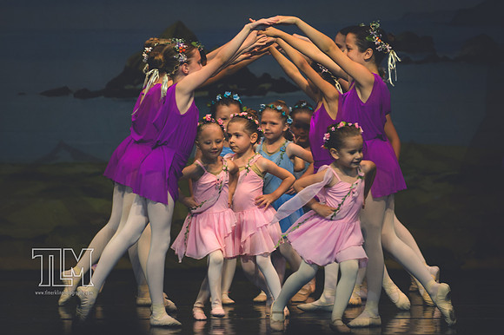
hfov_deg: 5.1
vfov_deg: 3.4
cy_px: 110
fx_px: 5646
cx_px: 165
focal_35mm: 404
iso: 360
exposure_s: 1/500
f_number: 2.8
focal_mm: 200
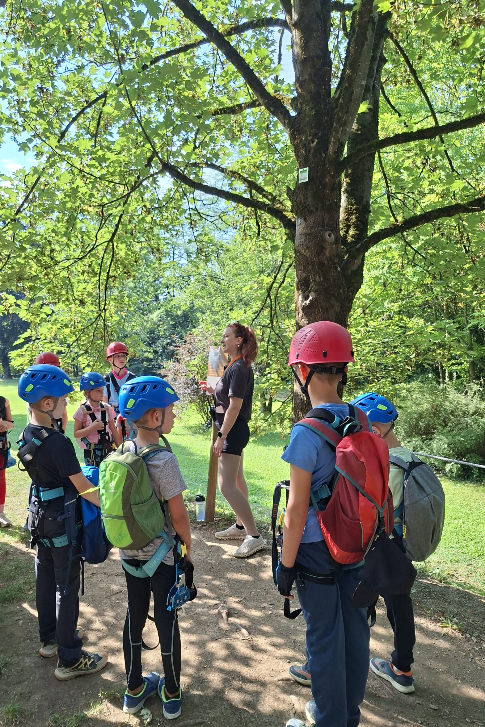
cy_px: 380
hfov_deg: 49.2
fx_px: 525
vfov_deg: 69.4
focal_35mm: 26
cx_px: 193
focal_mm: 5.54
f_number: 1.8
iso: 50
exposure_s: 1/234
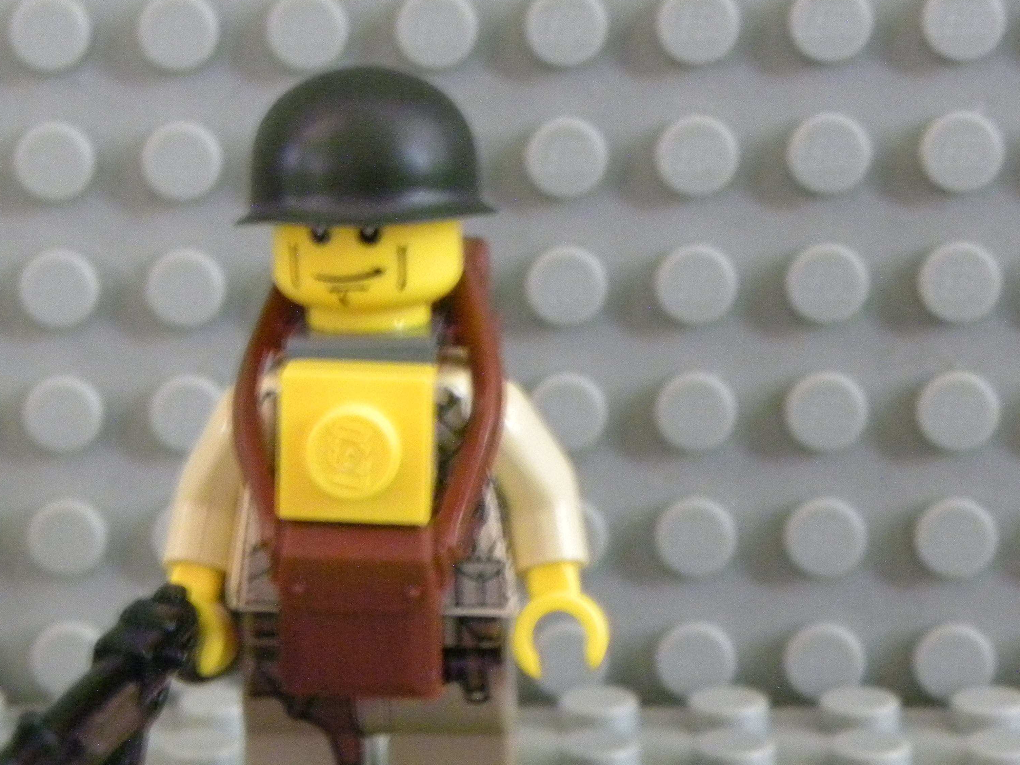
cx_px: 365
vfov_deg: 13.1
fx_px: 3330
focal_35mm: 113
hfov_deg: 17.4
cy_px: 439
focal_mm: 15.1
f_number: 4.5
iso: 800
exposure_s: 1/4.5
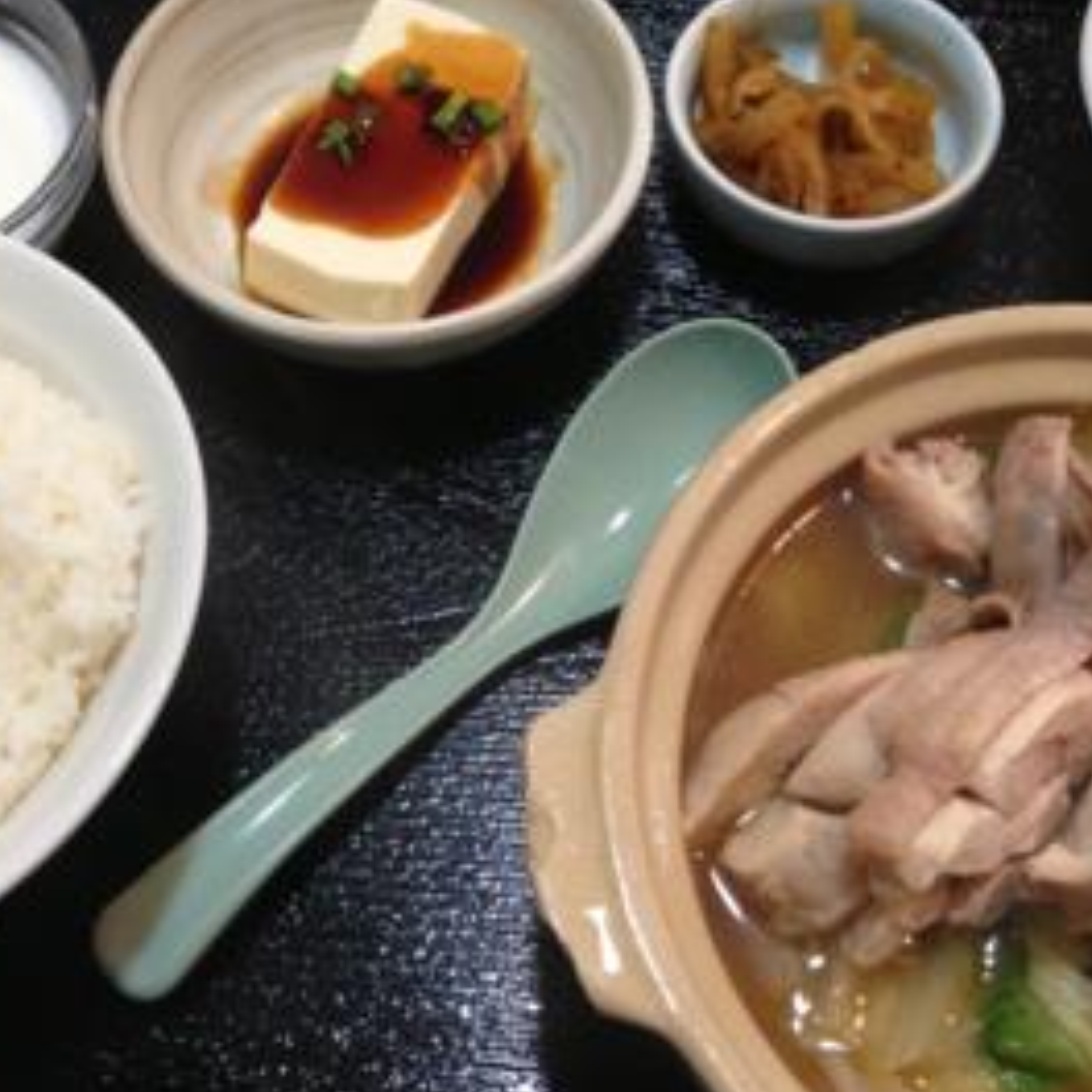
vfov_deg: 32.1
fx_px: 1892
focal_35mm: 53
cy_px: 463
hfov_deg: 32.2
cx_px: 604
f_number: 2.4
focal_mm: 4.13
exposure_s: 1/20
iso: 250
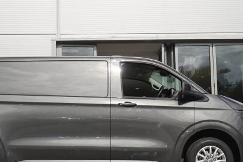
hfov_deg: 29.2
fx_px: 464
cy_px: 105
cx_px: 87
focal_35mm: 69
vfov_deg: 19.7
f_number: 6.7
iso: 100
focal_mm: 29
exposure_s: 1/350
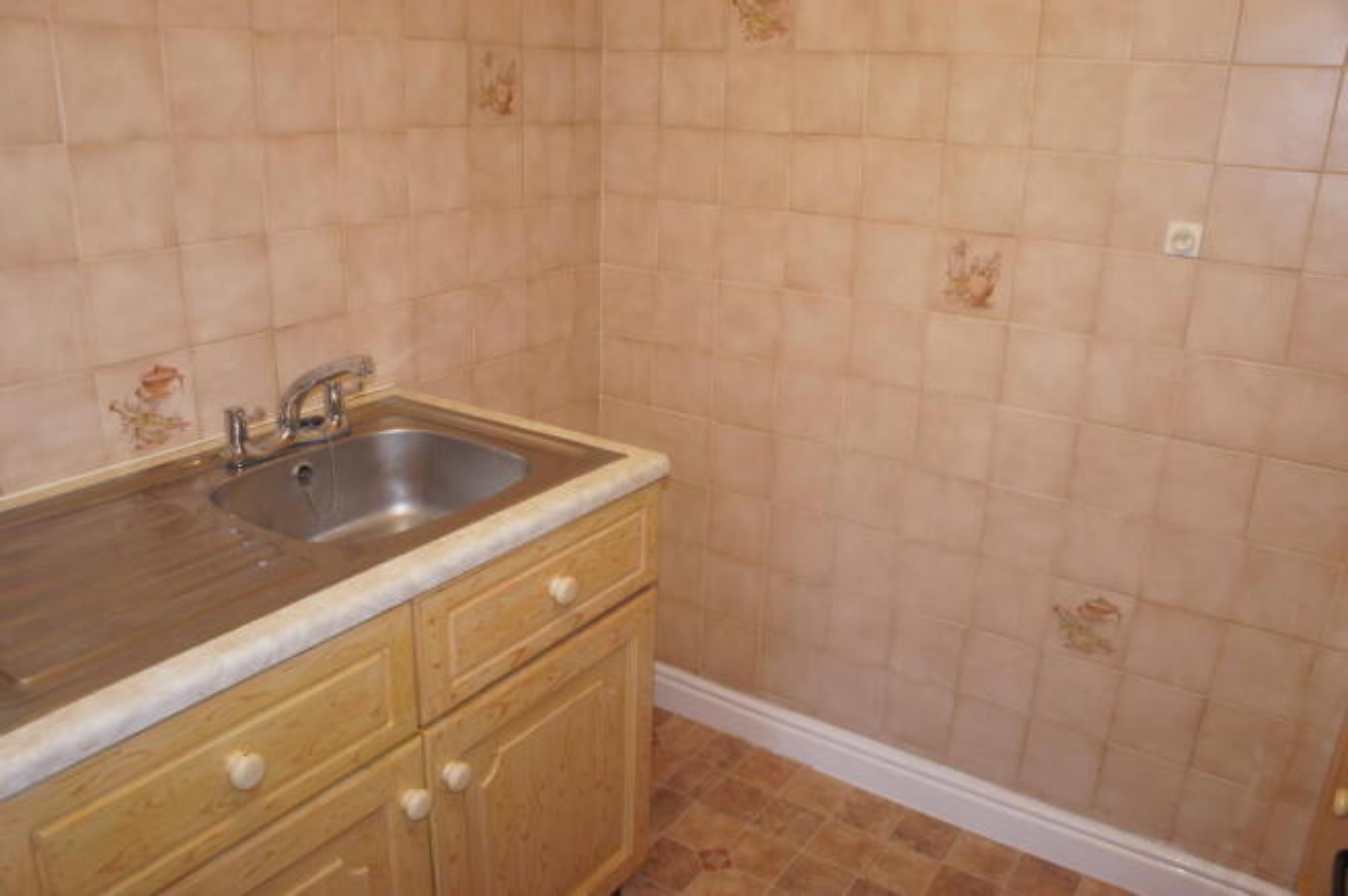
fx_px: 1010
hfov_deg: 67.4
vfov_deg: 47.8
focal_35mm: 27
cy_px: 448
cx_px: 674
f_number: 3.5
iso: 320
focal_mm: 18
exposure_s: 1/60
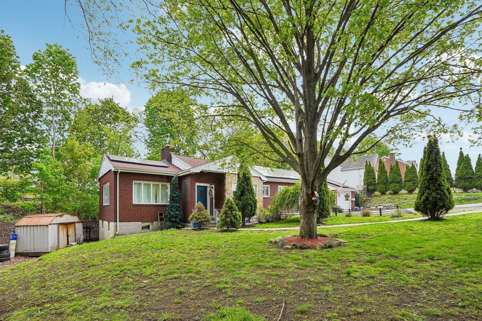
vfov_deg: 73.7
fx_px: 214
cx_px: 241
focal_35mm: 16
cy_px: 160
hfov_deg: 96.7
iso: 100
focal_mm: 16
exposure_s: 1/60
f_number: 9
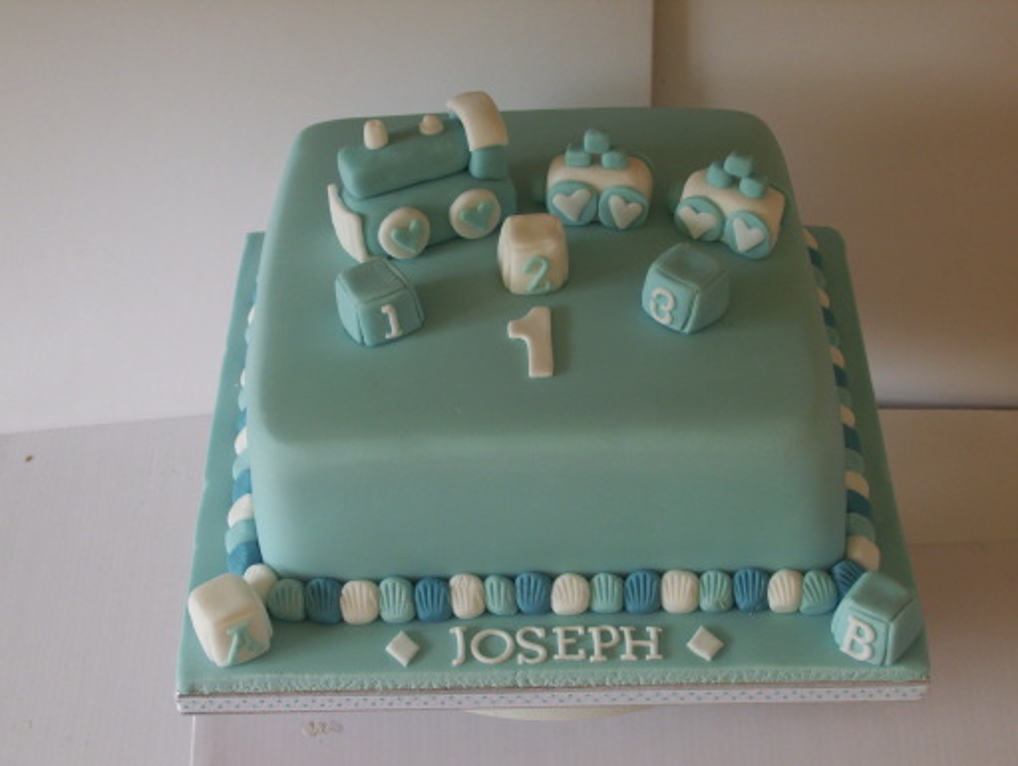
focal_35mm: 70
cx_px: 509
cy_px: 383
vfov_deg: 21.0
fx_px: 2061
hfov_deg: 27.8
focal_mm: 11.6
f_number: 4
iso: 160
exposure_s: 1/50
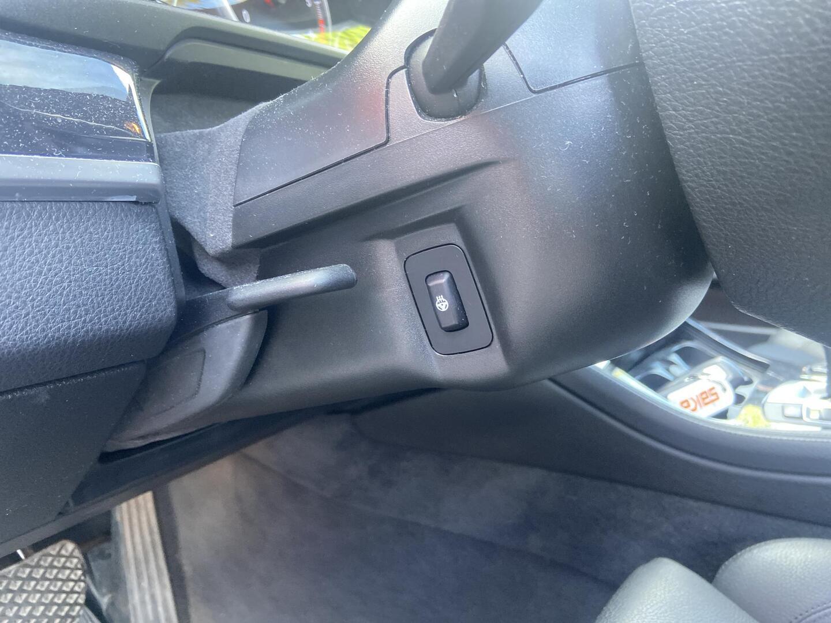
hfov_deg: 67.3
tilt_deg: -14.3
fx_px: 624
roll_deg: -0.5
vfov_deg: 53.1
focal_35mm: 26
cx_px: 416
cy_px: 312
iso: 320
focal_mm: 4.25
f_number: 1.8
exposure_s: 1/60
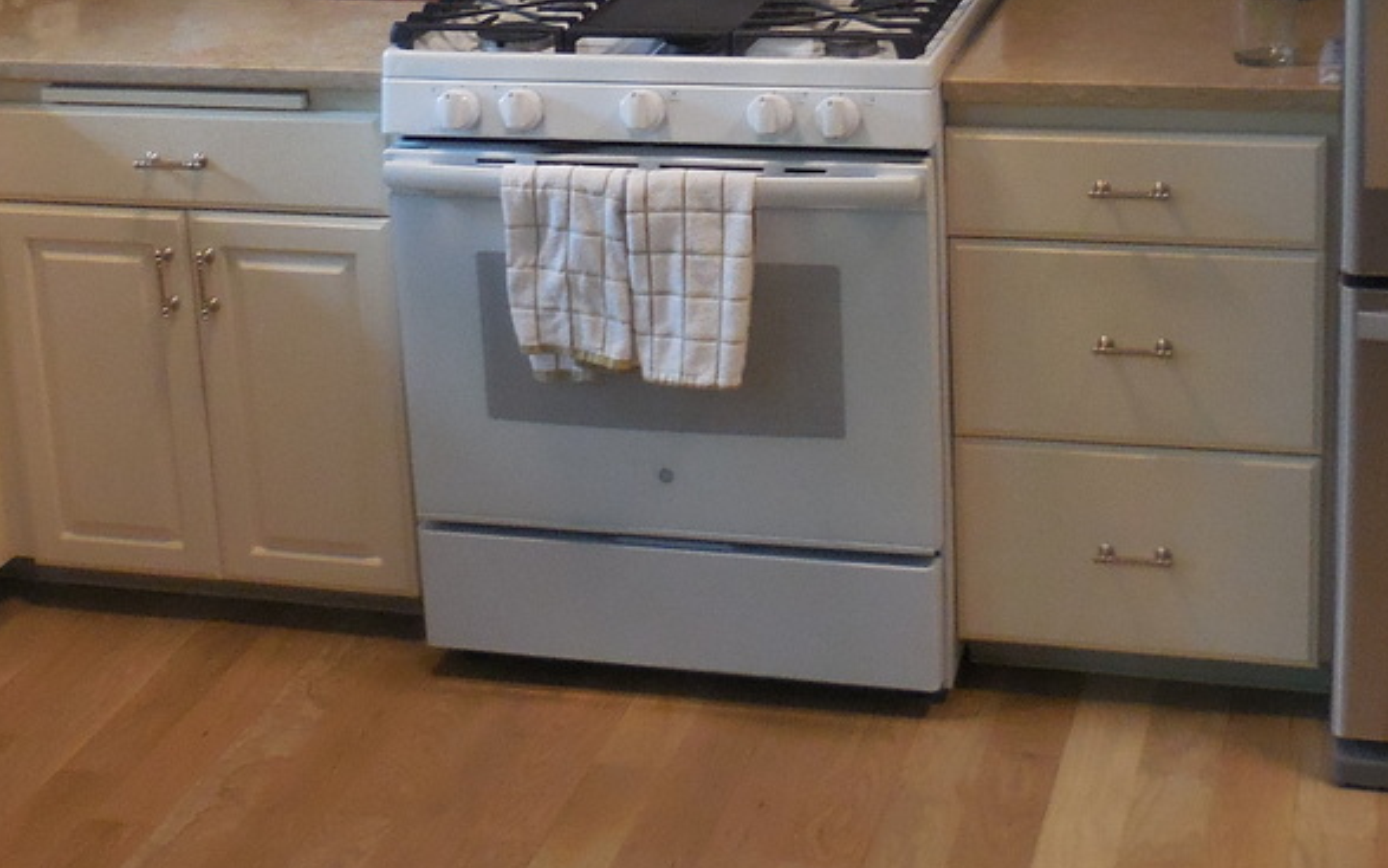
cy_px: 132
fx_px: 2459
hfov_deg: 31.5
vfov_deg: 19.7
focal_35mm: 65
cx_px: 738
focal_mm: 4.5
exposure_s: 1/30
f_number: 3.3
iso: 280
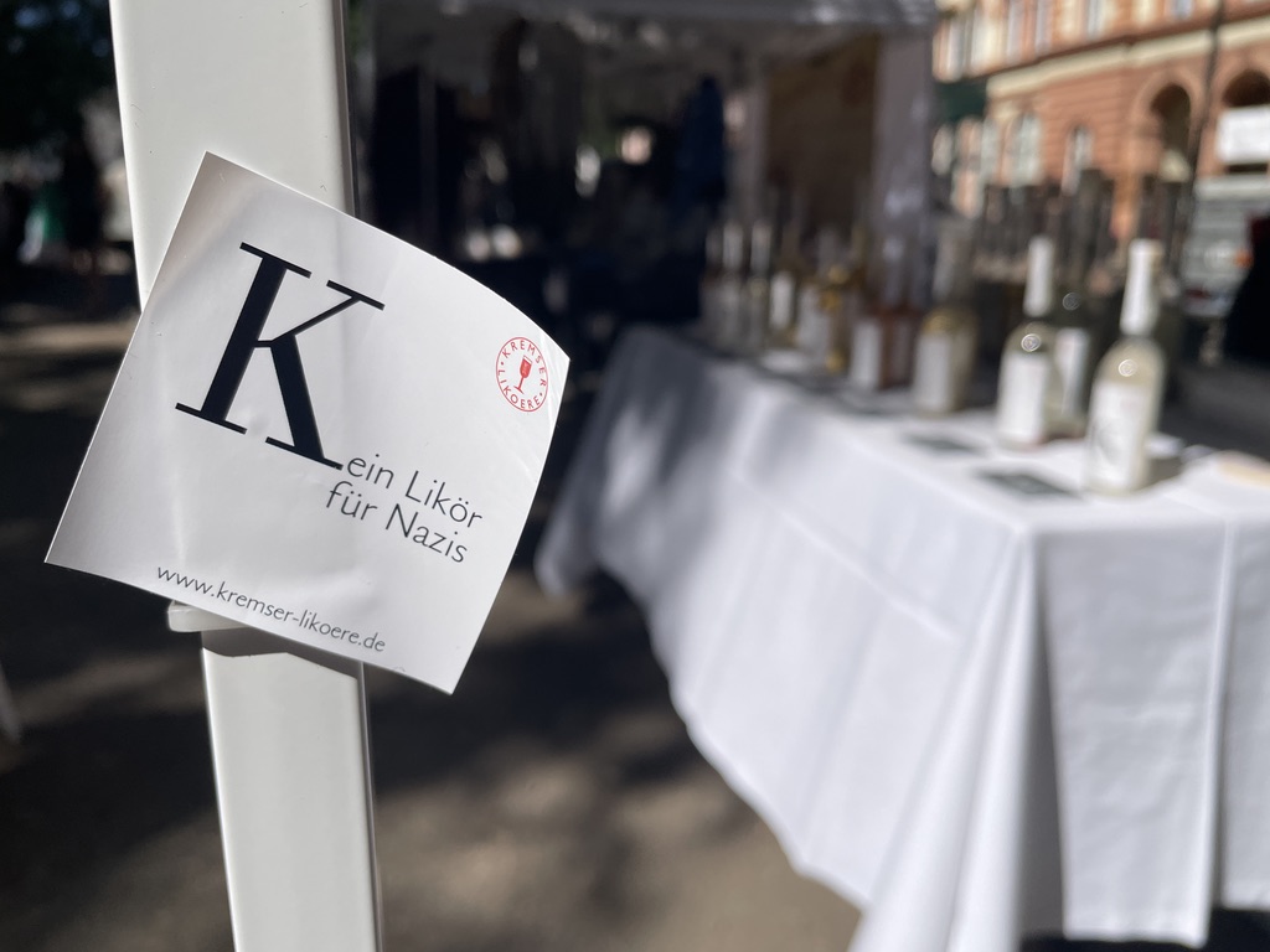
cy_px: 476
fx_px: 954
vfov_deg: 53.1
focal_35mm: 26
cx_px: 635
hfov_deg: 67.3
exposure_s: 1/7813
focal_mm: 4.2
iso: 32
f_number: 1.6
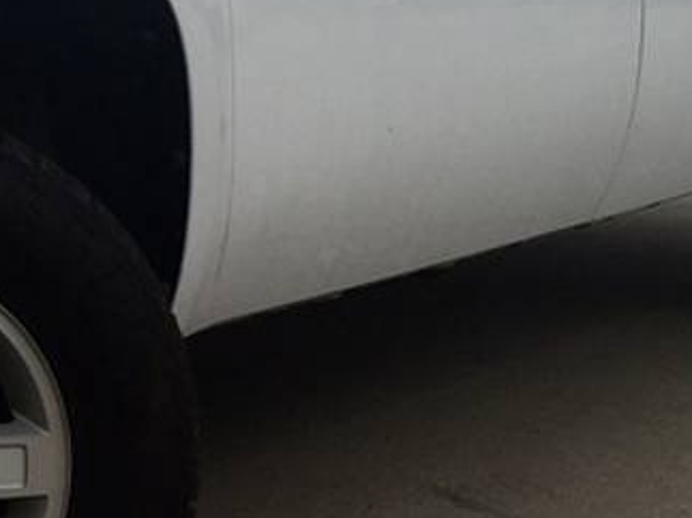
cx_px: -214
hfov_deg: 16.2
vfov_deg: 12.7
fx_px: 2298
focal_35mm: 115
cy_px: 9
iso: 32
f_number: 2.2
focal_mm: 4.15
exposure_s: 1/1582
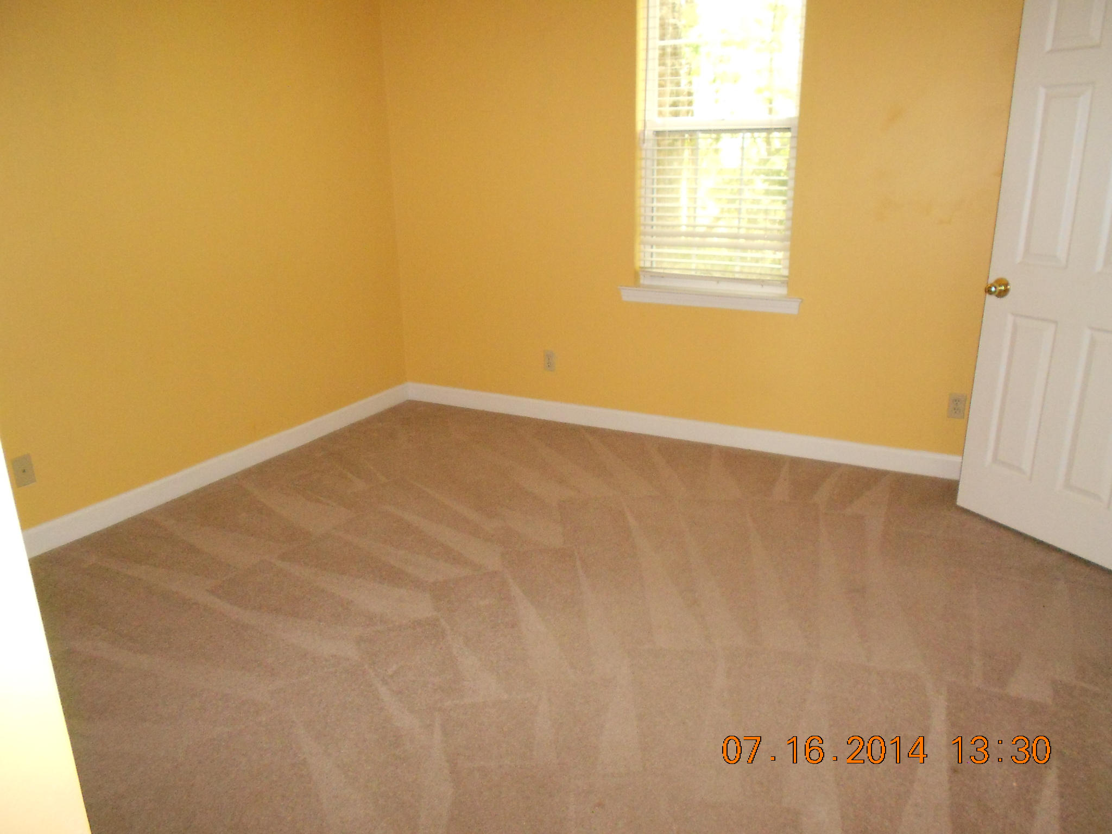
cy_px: 417
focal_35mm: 26
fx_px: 835
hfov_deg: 67.3
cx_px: 556
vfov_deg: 53.1
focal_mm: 4.6
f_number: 3.2
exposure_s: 1/25
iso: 500
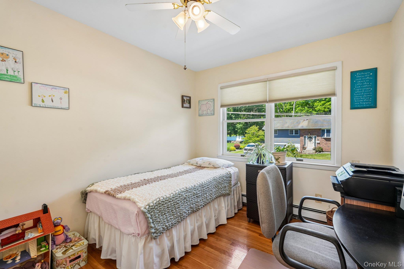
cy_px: 134
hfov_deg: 96.7
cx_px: 202
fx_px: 180
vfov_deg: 73.7
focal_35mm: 16
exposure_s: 1/30
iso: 400
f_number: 8
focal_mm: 16
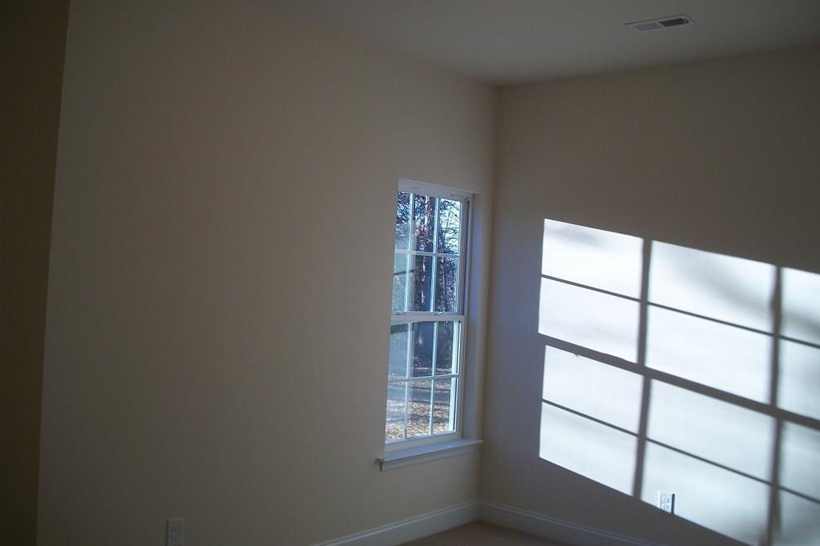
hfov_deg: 55.8
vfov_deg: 38.9
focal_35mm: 34
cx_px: 418
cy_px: 267
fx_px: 774
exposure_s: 1/100
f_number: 2.9
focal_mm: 5.7
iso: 80
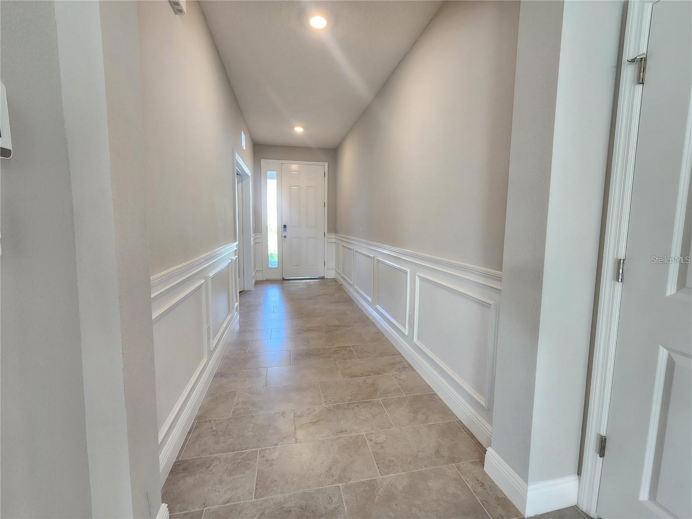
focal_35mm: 13
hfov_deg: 106.2
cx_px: 346
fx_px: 260
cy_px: 260
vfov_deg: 89.9
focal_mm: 2.2
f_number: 2.2
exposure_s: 1/60
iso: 250
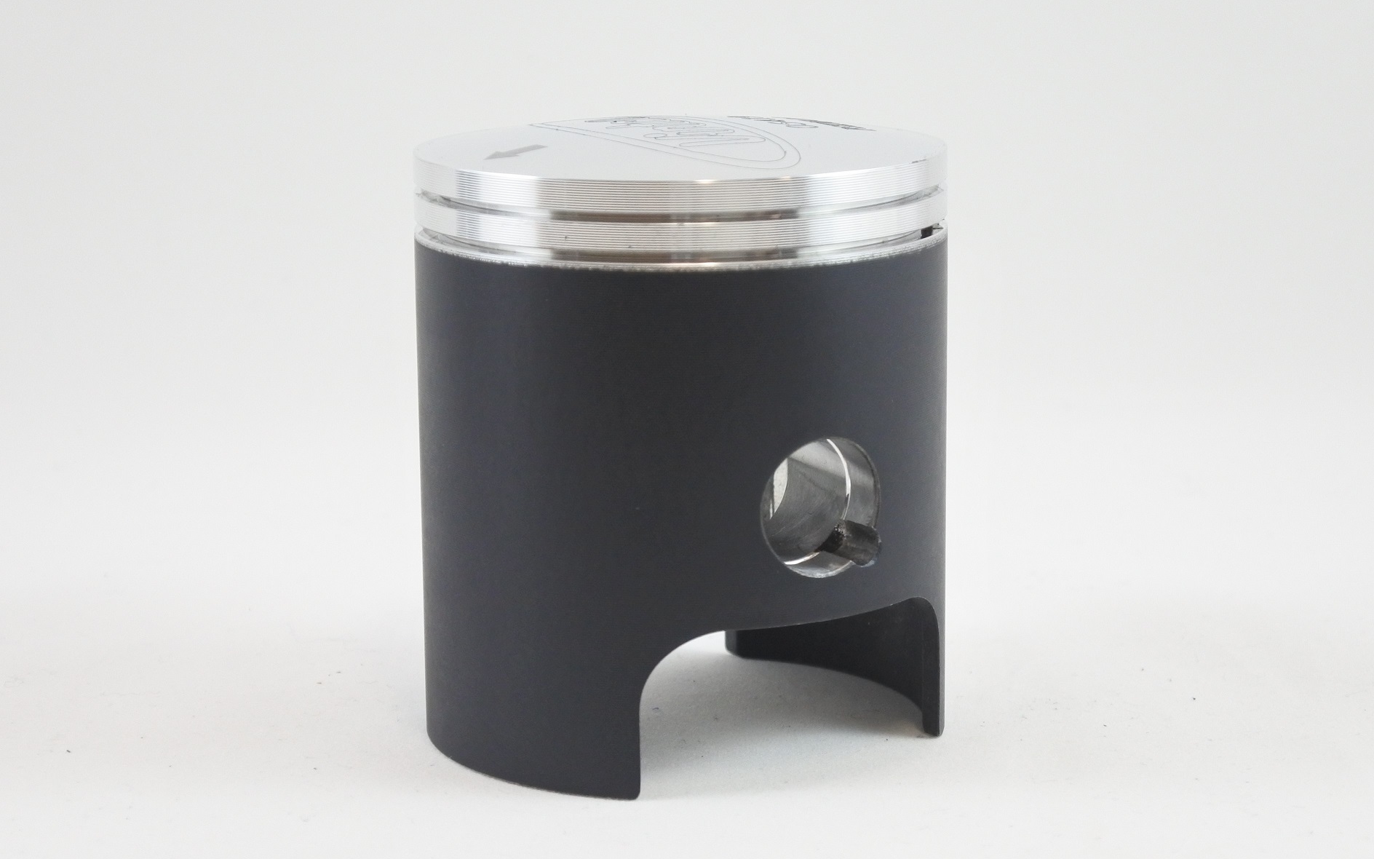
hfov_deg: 35.1
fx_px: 2172
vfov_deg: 22.4
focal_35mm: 58
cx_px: 680
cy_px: 441
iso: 640
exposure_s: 1/125
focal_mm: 21
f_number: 4.8
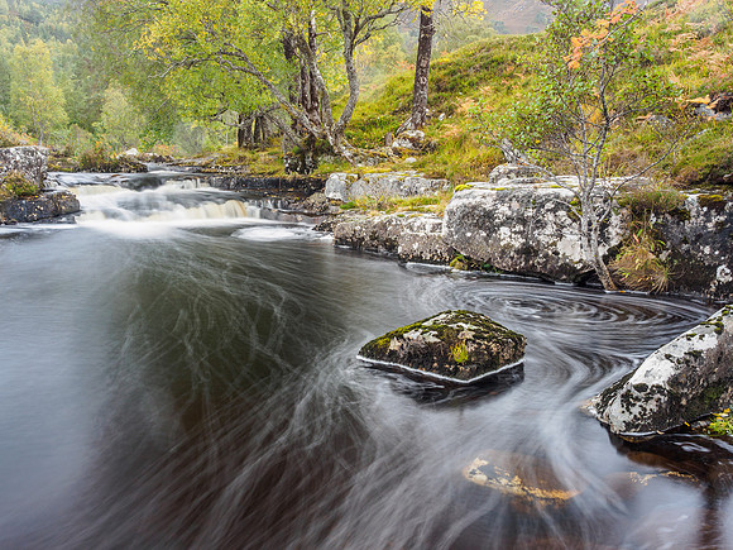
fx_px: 697
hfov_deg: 55.4
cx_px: 331
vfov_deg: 43.0
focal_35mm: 33
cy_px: 302
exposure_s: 10
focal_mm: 15
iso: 200
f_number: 7.1
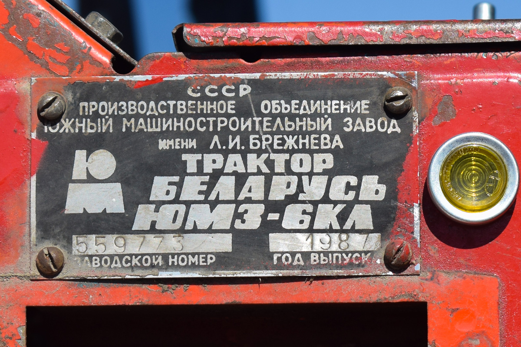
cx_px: 260
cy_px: 174
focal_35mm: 82
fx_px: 1194
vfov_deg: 16.6
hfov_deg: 24.6
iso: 100
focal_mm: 55
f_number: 5.6
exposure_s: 1/640
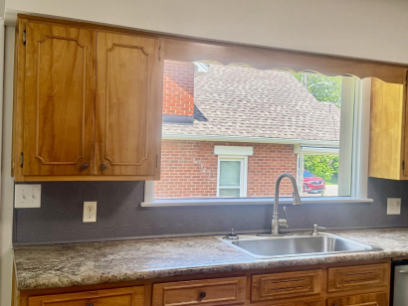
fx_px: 460
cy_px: 144
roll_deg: -2.4
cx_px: 215
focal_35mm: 39
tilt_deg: -0.6
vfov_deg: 36.8
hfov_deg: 47.8
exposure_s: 1/183
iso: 64
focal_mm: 6.76
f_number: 1.78
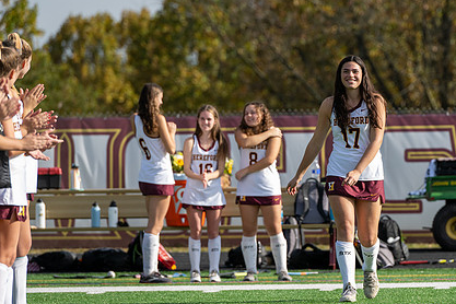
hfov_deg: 6.7
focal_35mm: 308
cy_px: 149
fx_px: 3901
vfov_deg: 4.5
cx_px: 347
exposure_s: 1/1250
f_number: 5
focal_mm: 200
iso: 220
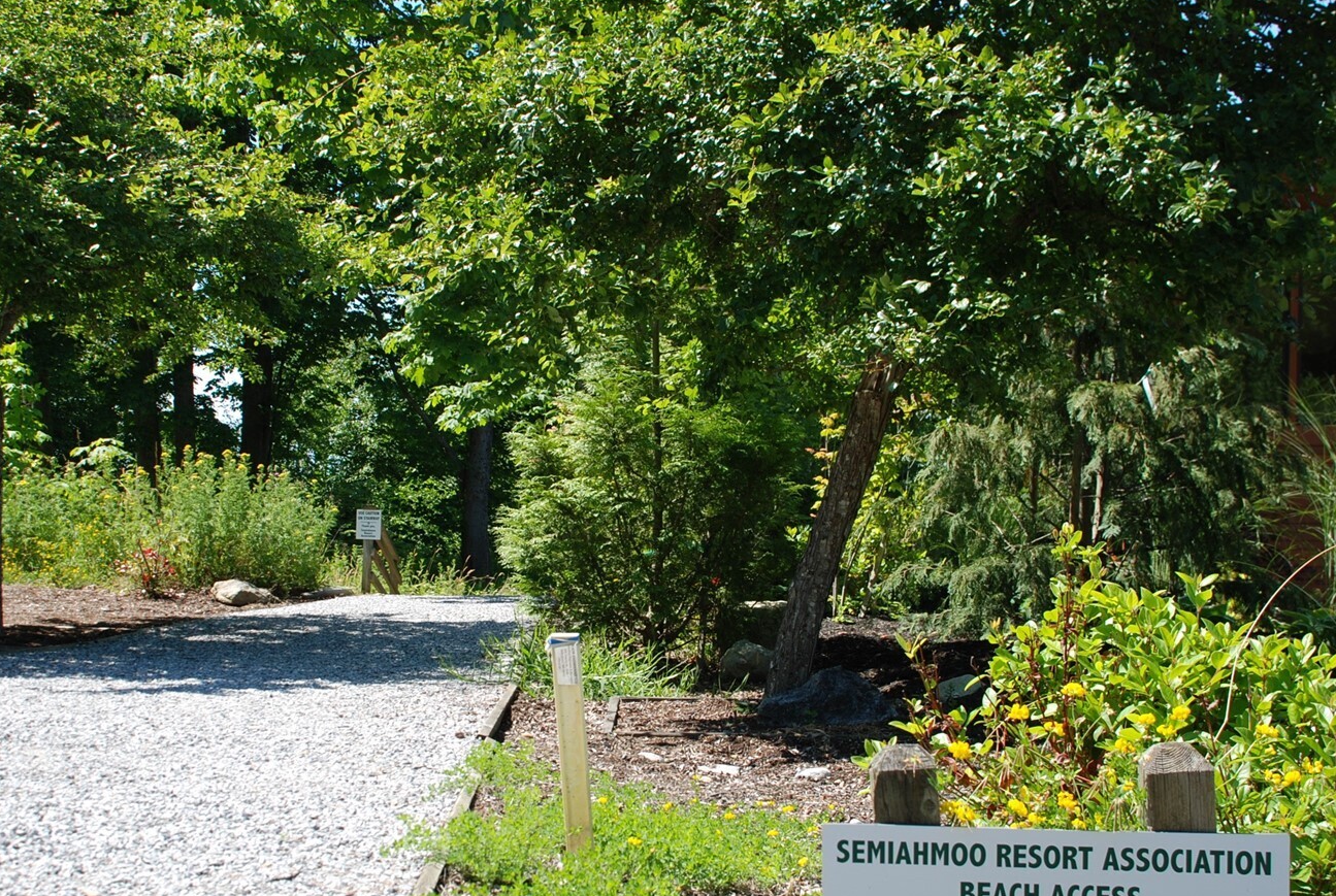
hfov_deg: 41.7
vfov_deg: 28.7
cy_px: 560
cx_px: 558
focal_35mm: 47
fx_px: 1748
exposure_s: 1/125
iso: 100
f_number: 5.6
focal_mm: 24
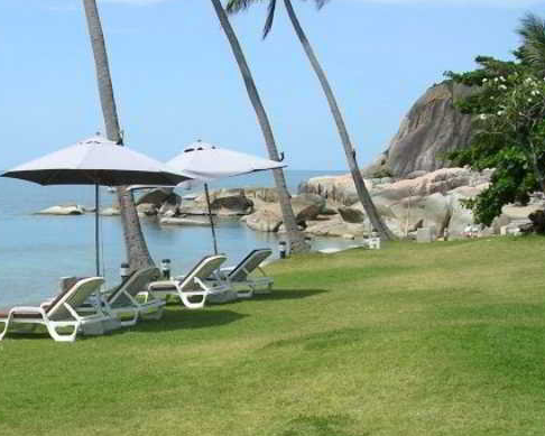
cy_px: 299
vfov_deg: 24.8
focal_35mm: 61
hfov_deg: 30.4
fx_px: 984
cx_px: 130
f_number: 5.6
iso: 50
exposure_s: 1/343
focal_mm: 5.8
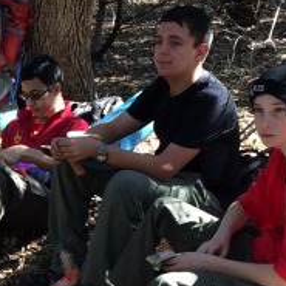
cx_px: -53
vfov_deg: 15.5
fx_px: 1038
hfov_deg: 15.2
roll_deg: +1.6
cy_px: 246
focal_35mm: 111
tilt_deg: -21.2
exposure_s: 1/120
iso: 32
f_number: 2.2
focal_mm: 4.15
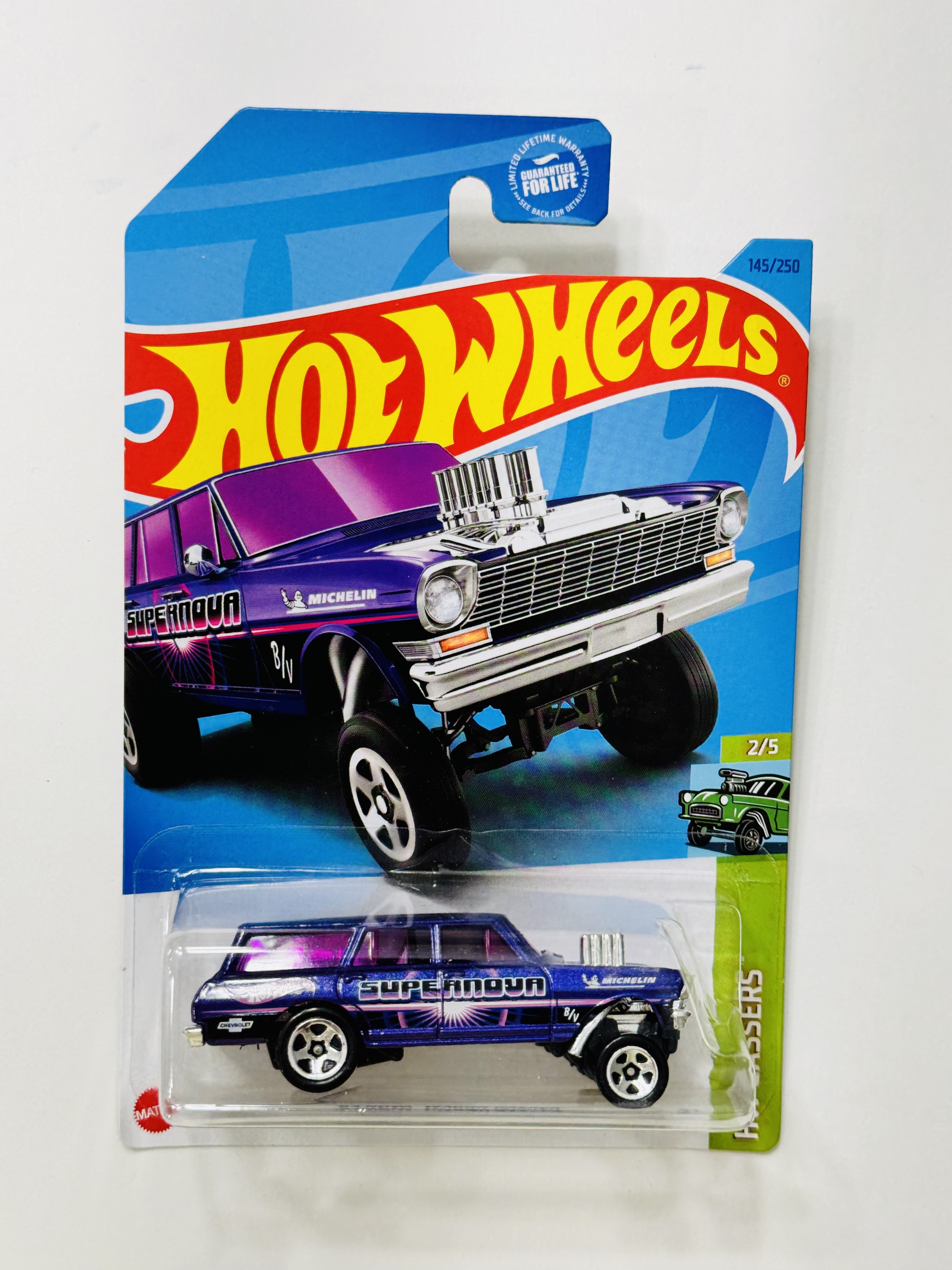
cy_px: 635
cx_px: 476
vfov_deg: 39.7
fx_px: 1760
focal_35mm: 48
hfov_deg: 30.3
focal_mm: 6.86
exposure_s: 1/60
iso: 125
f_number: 1.78
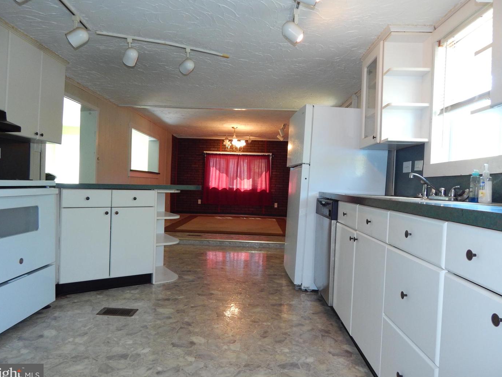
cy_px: 188
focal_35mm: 24
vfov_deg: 56.8
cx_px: 242
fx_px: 348
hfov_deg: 71.6
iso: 200
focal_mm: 4
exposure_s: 1/30
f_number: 3
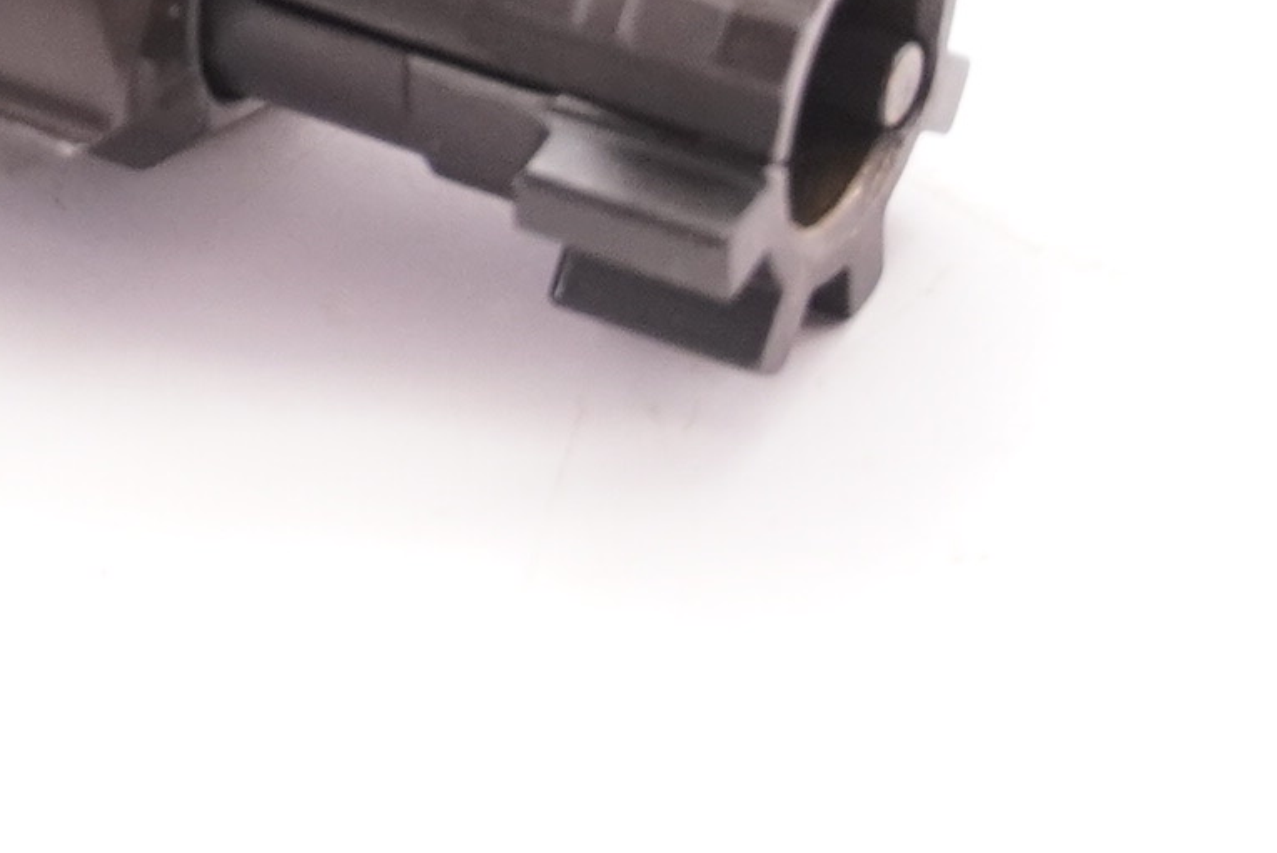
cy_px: -956
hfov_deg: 4.1
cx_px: -1769
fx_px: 17710
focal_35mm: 499
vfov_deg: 2.7
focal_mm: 60
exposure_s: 1/125
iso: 1000
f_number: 5.6
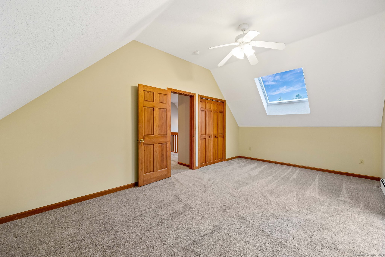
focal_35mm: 14
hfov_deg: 104.3
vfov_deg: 81.2
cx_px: 192
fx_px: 150
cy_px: 128
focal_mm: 14
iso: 640
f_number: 9
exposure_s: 1/2
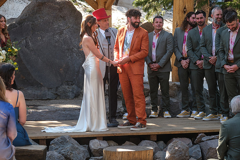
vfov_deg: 12.2
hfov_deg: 18.3
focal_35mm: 112
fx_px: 747
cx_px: 120
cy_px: 80
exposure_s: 1/75
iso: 400
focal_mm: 74.4
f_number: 5.6
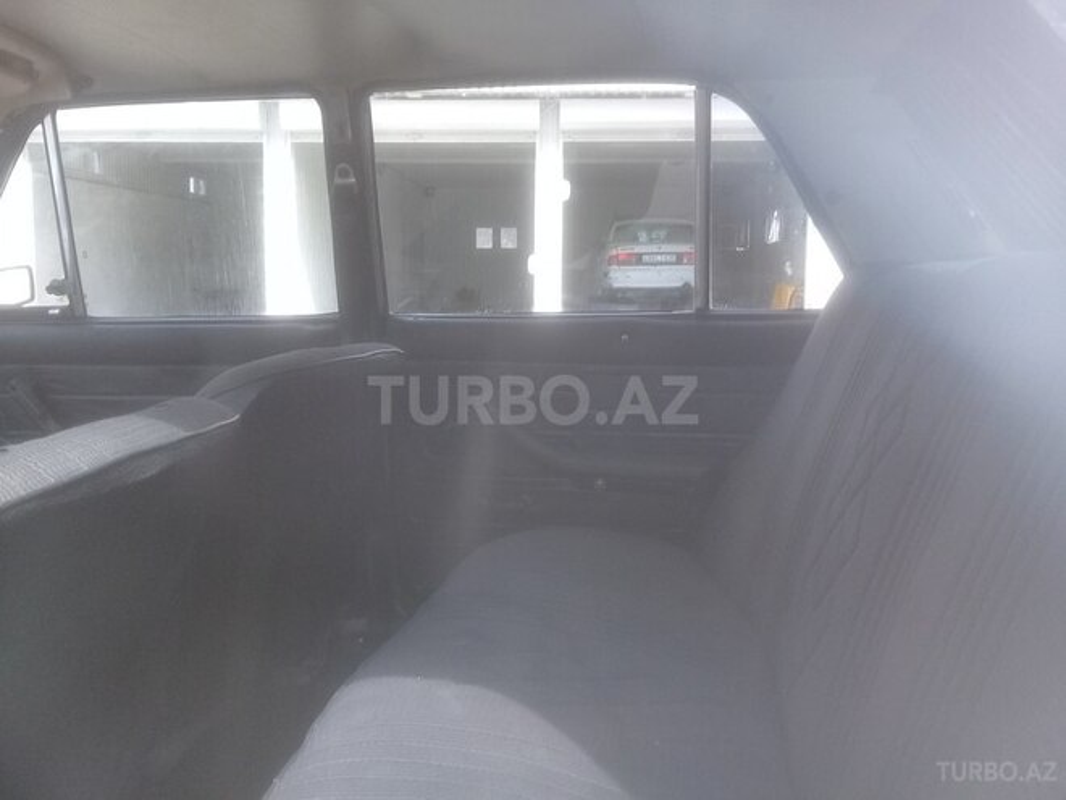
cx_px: 533
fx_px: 955
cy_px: 400
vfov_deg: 45.4
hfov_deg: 58.4
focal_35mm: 31
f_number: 2.2
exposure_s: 1/270
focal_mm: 3.3
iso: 50
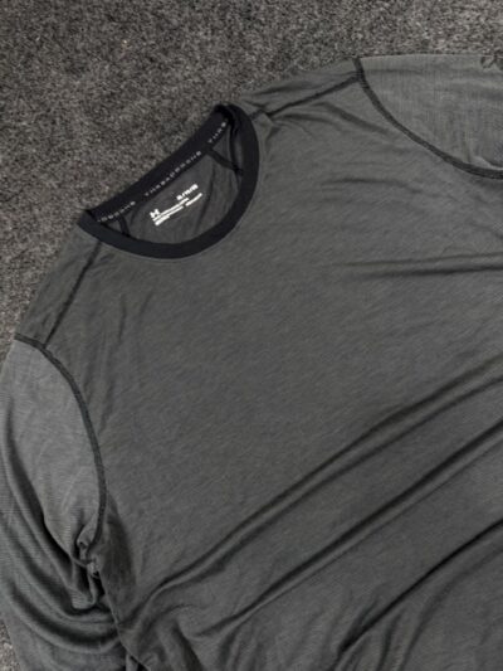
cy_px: 336
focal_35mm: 24
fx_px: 465
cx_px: 252
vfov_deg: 71.6
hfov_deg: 56.8
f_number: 1.78
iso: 125
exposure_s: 1/50
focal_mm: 6.76
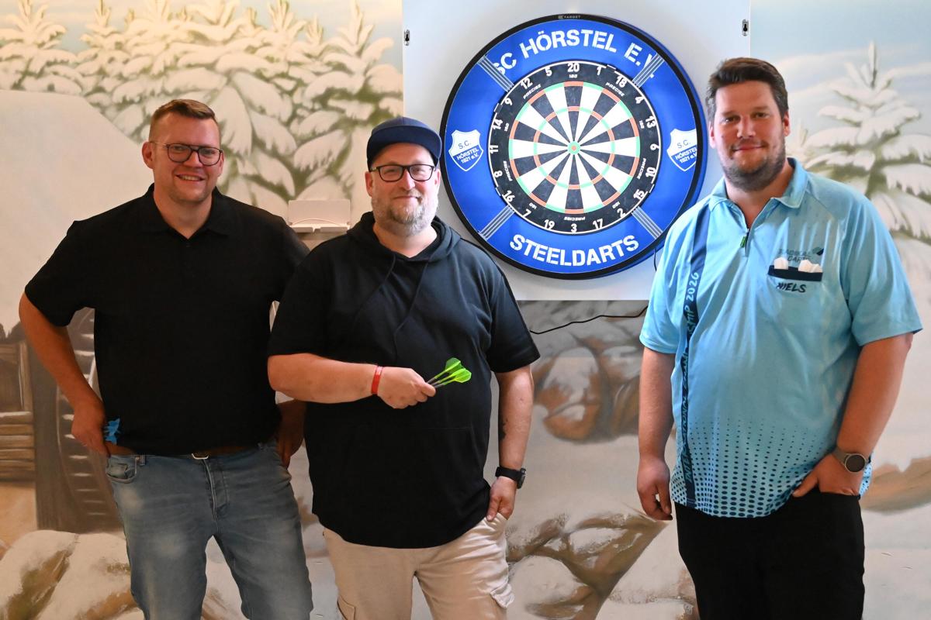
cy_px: 310
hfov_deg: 48.5
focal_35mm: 40
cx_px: 466
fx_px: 1034
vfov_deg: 33.4
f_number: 2.8
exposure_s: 1/1250
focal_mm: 40
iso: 16000
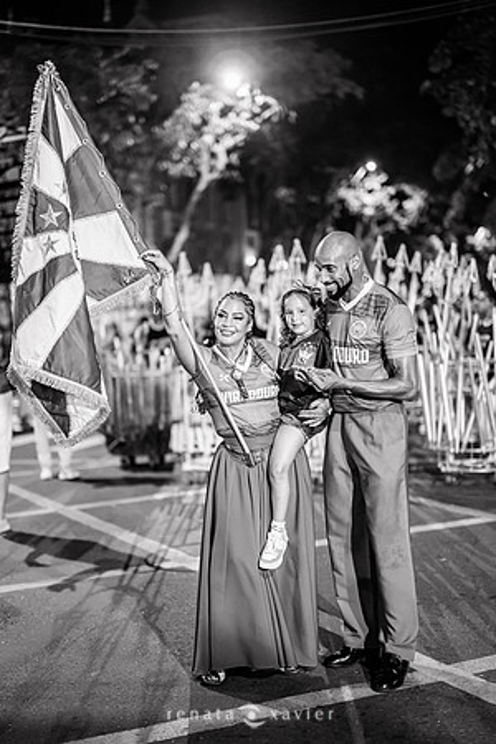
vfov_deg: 39.6
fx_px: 1033
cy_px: 372
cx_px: 248
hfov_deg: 27.0
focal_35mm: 50
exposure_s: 1/320
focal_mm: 50
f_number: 1.2
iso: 2500
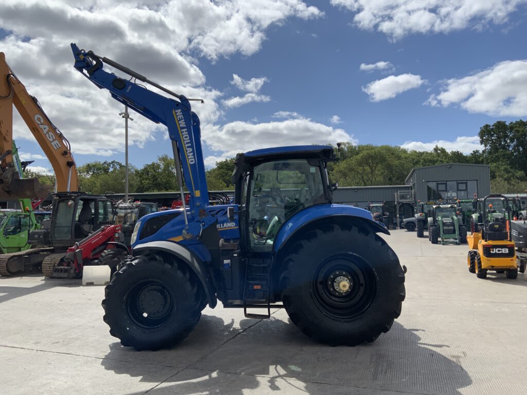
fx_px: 442
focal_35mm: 29
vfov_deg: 48.2
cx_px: 264
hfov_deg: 61.7
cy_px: 198
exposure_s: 1/4065
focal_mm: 3
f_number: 1.8
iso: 20
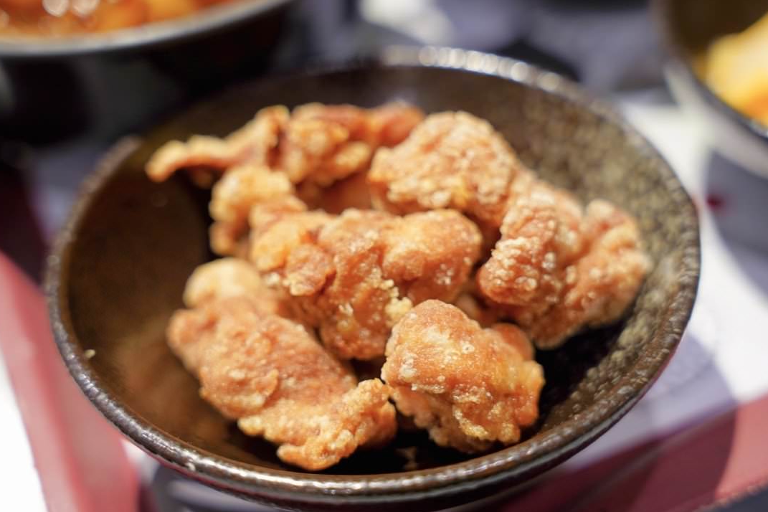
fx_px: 1216
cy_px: 251
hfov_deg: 35.0
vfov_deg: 23.8
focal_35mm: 57
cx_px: 365
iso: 400
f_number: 4
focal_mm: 50.9
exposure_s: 1/60
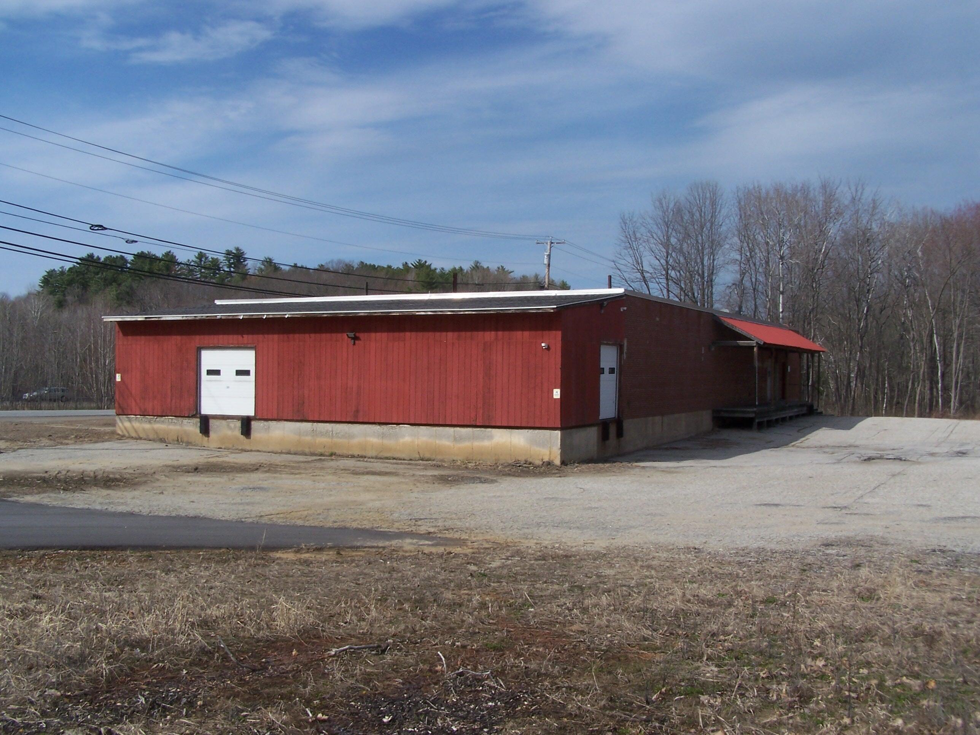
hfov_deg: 49.0
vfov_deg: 37.7
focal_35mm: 38
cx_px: 490
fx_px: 1076
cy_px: 368
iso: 80
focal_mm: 6.3
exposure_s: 1/750
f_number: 5.6
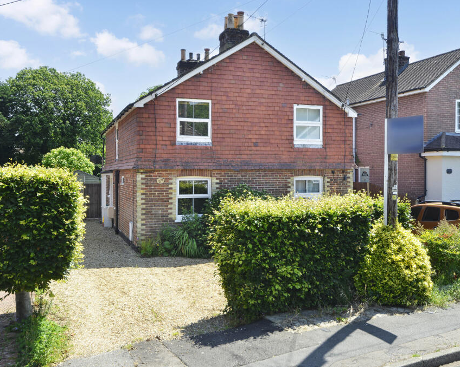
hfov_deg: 52.8
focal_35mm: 34
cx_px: 242
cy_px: 183
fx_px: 463
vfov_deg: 43.3
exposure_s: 1/80
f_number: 14
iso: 400
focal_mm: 30
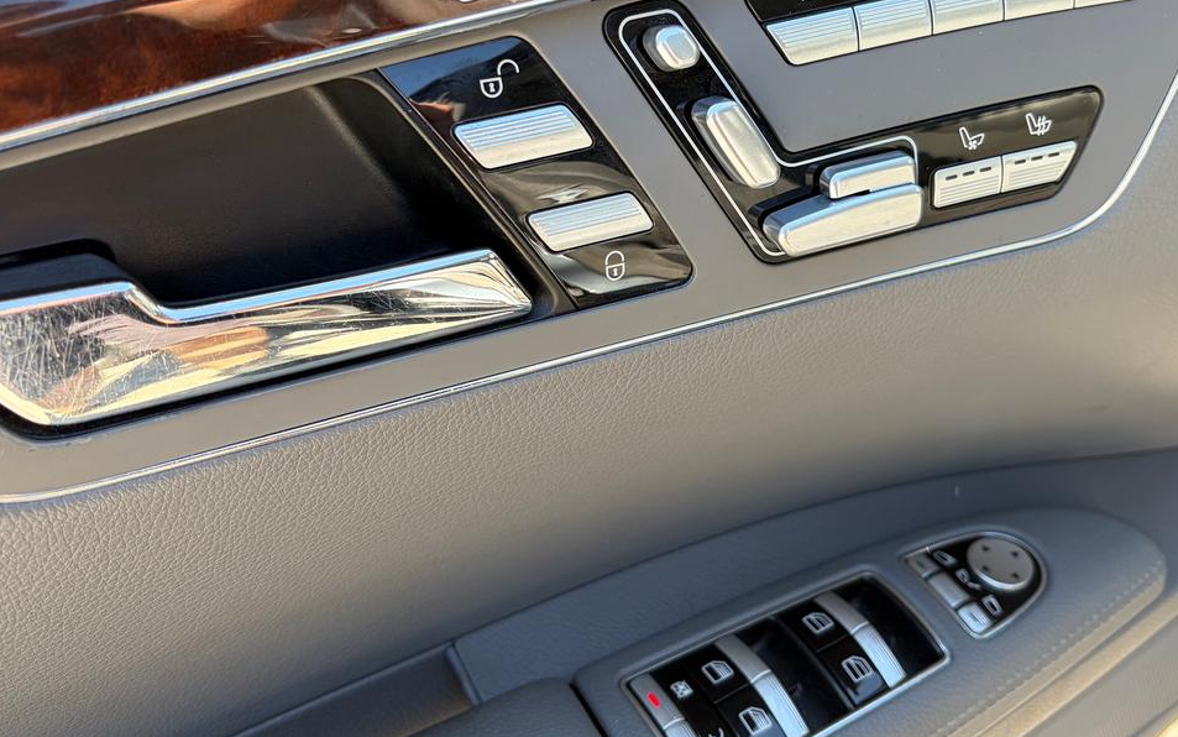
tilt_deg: -36.1
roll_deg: +15.2
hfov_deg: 52.6
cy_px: 275
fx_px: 1188
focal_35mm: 37
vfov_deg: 34.3
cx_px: 659
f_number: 1.6
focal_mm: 5.96
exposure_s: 1/200
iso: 50
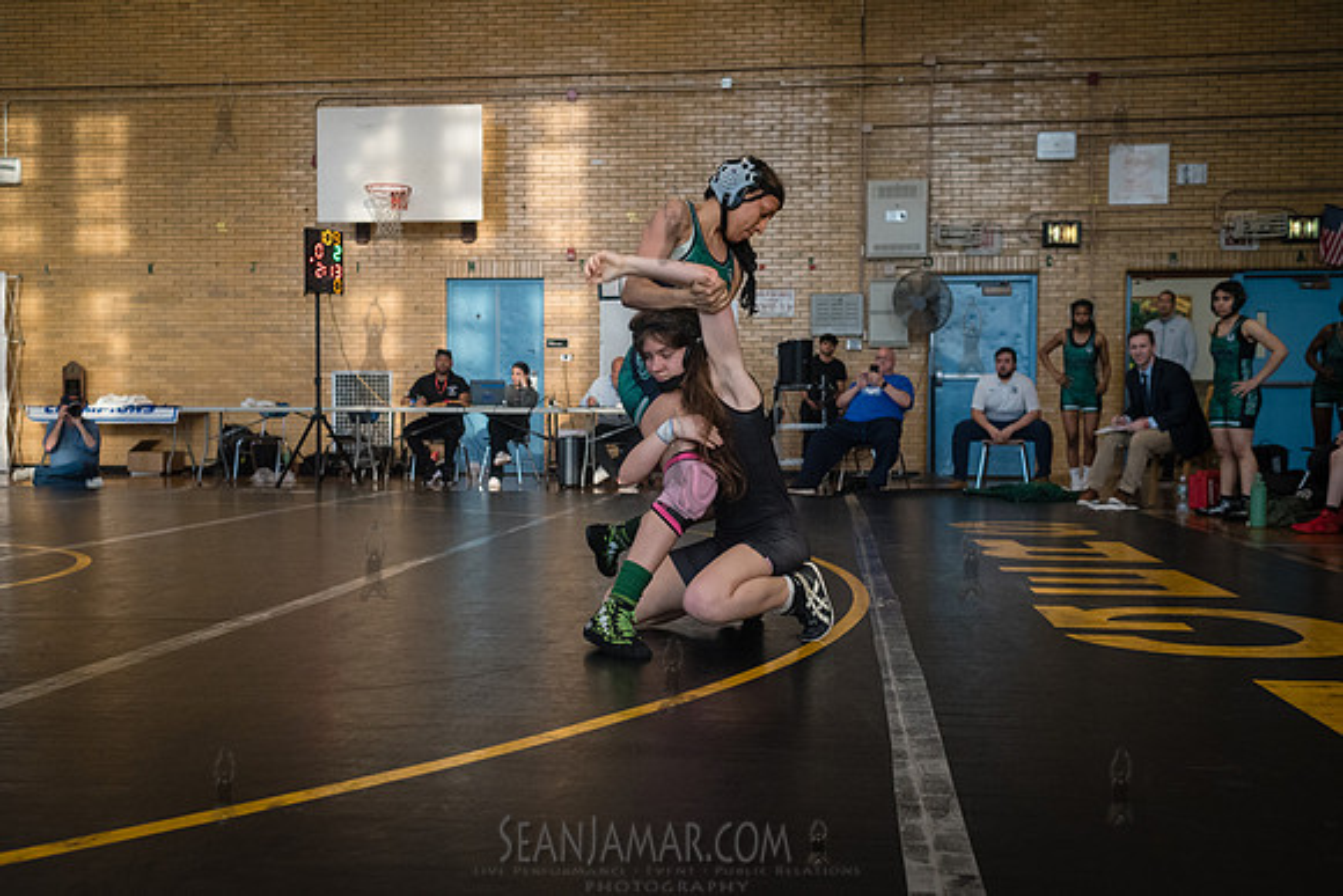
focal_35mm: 37
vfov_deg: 36.2
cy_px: 467
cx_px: 651
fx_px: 1373
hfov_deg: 52.1
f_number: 4
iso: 2500
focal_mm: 35
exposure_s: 1/400
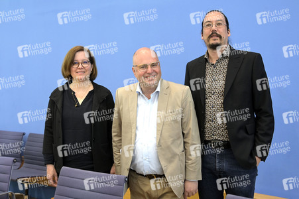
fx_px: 349
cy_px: 100
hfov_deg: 46.4
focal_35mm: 42
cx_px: 150
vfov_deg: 31.8
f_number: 5.6
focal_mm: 42
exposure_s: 1/400
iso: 3200
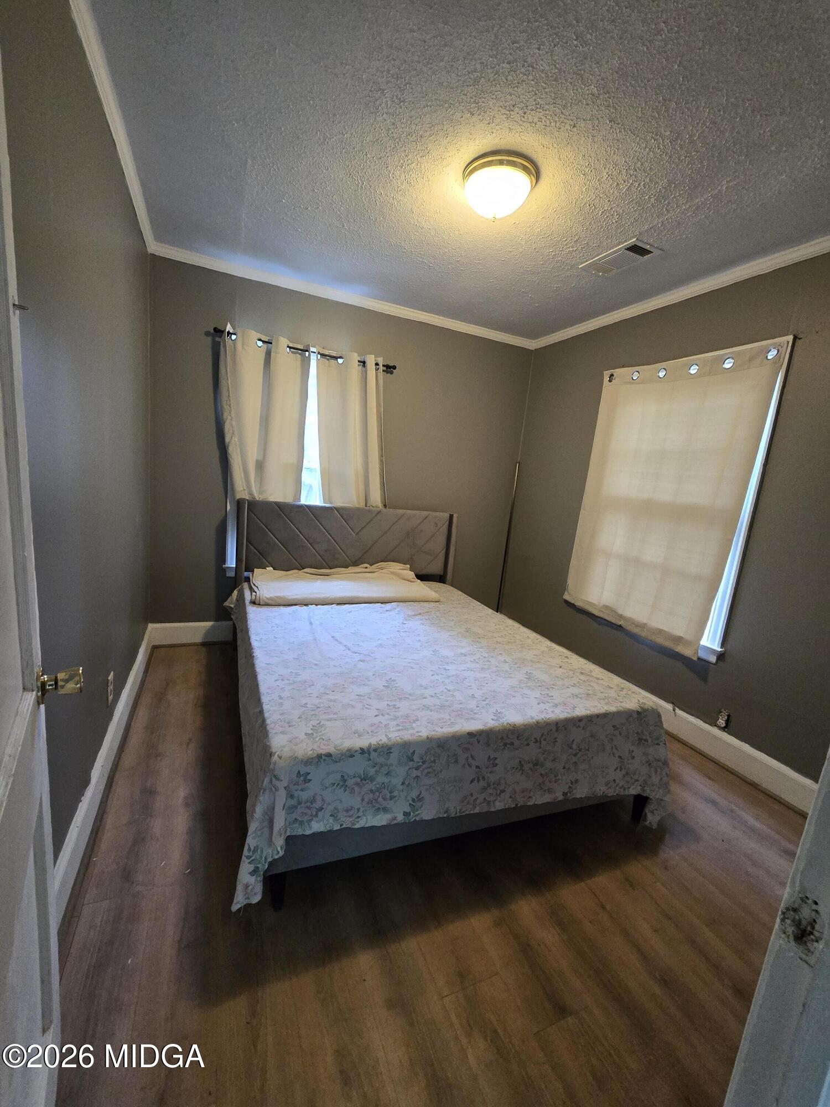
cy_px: 554
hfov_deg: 89.9
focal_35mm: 13
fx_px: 416
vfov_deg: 106.2
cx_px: 415
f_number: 2.2
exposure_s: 1/60
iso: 640
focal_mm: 2.2
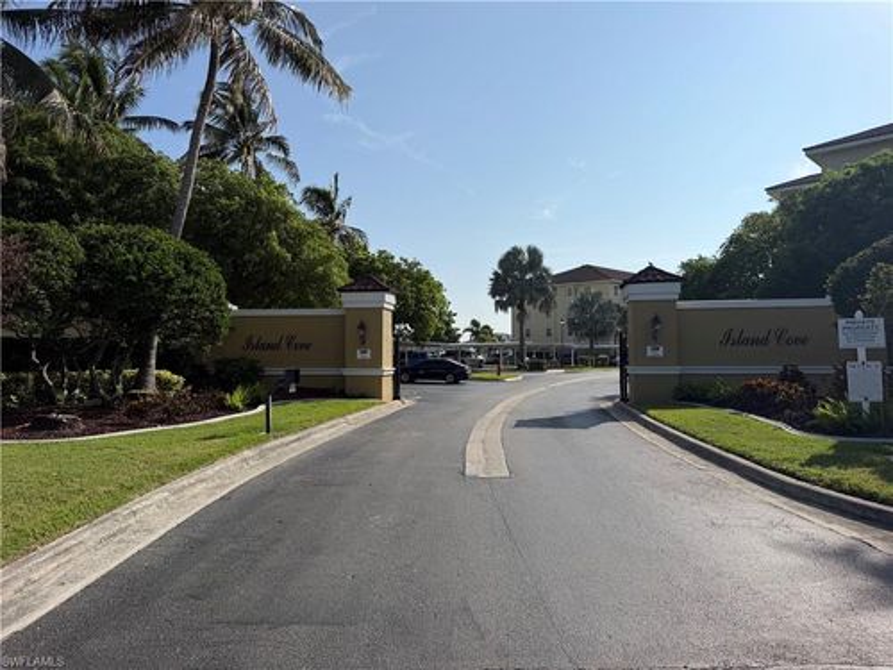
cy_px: 335
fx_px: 619
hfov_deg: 71.6
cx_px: 446
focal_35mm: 24
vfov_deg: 56.8
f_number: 1.78
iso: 80
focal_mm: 6.76
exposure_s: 1/9091
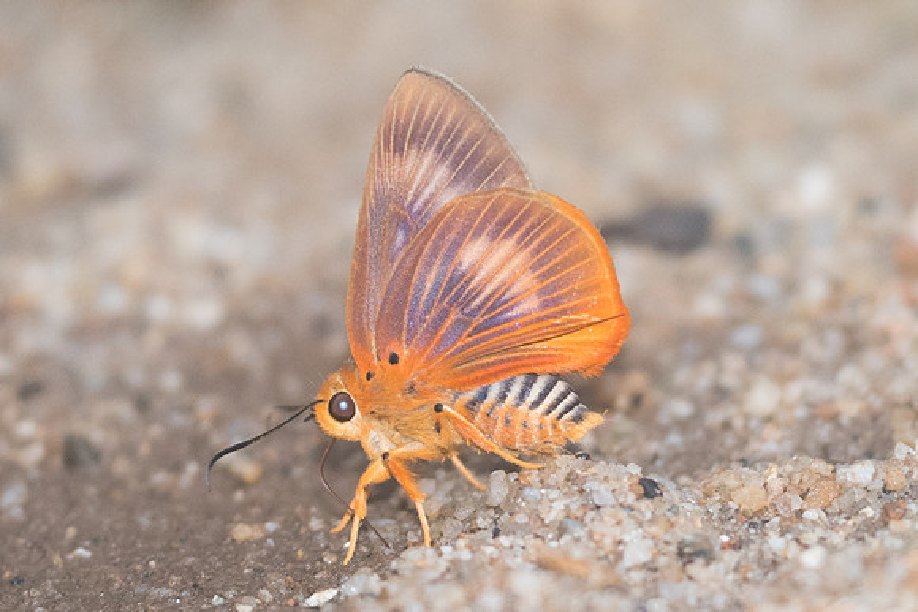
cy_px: 350
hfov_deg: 3.7
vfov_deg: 2.5
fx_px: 14266
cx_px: 644
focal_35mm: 559
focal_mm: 150
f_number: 3.3
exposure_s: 1/250
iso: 800
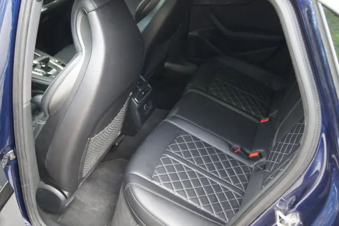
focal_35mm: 33
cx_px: 170
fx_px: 311
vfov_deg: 39.9
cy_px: 113
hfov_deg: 57.2
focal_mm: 22
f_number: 4
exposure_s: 1/40
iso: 400
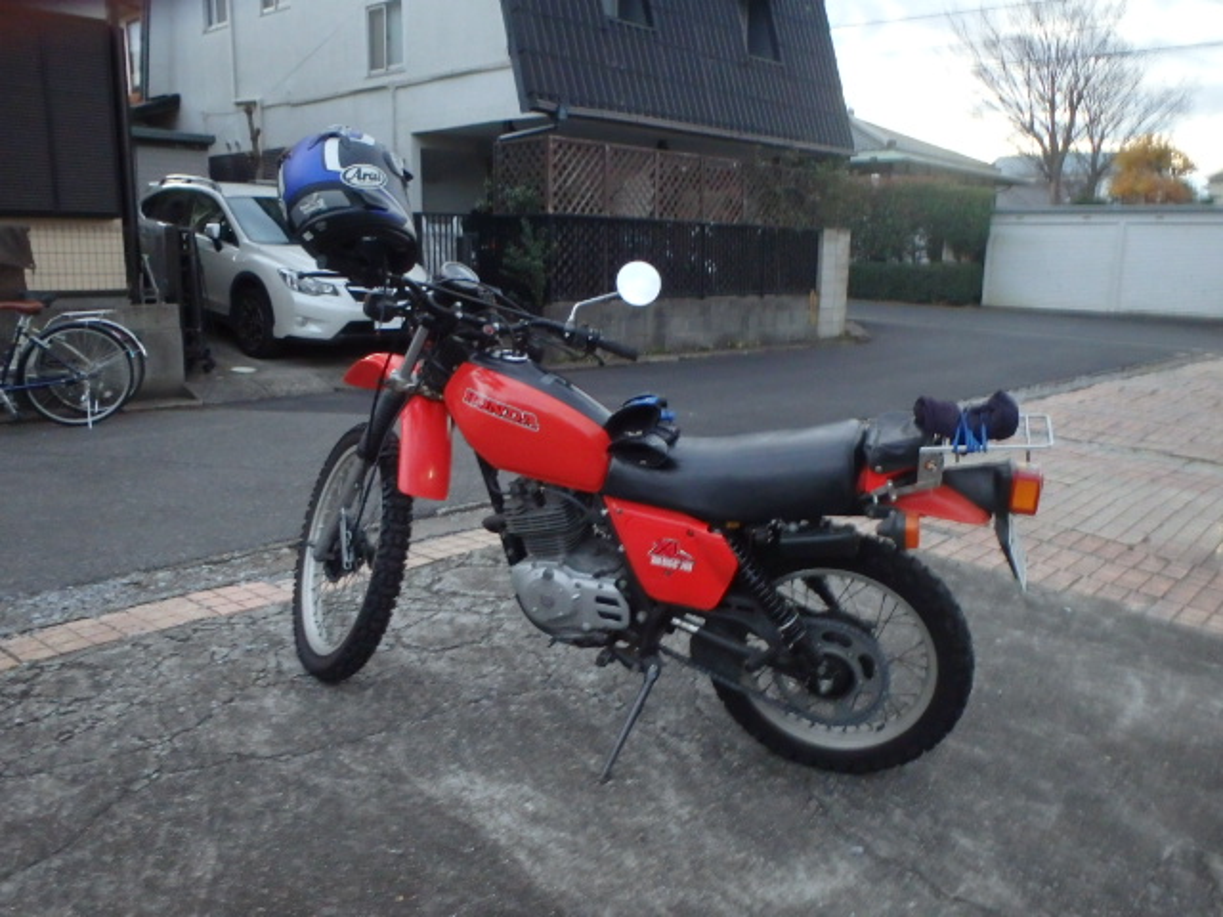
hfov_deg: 63.4
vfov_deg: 49.7
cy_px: 458
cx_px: 612
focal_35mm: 28
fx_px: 989
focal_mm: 5
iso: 800
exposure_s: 1/8
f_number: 3.9
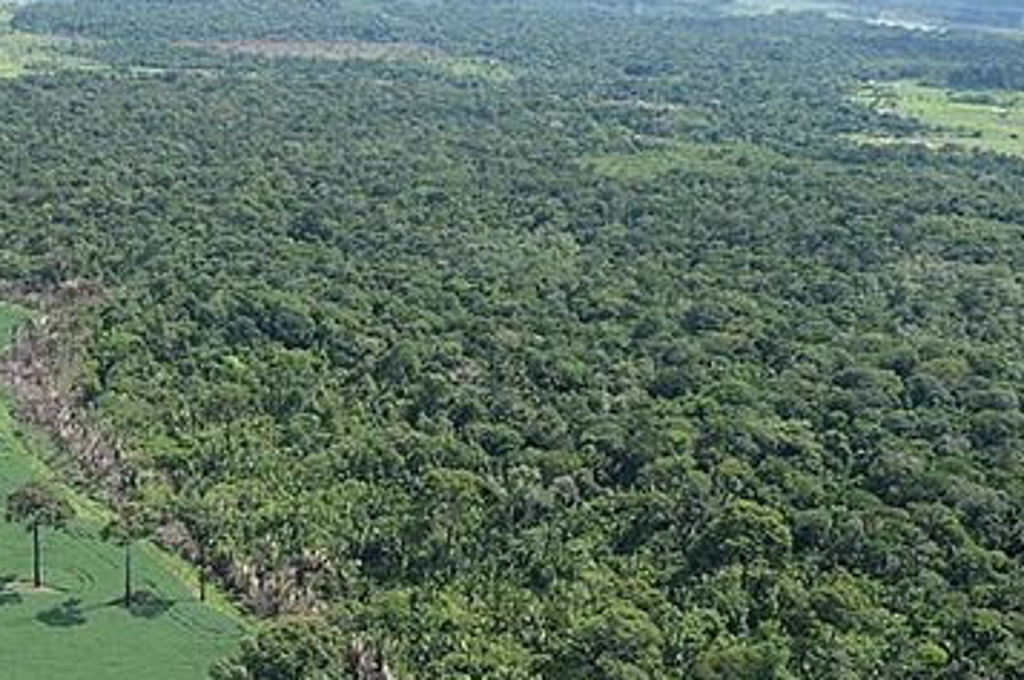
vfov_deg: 25.1
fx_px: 1505
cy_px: 525
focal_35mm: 53
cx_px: 255
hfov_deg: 36.7
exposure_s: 1/320
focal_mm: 18
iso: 200
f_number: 9
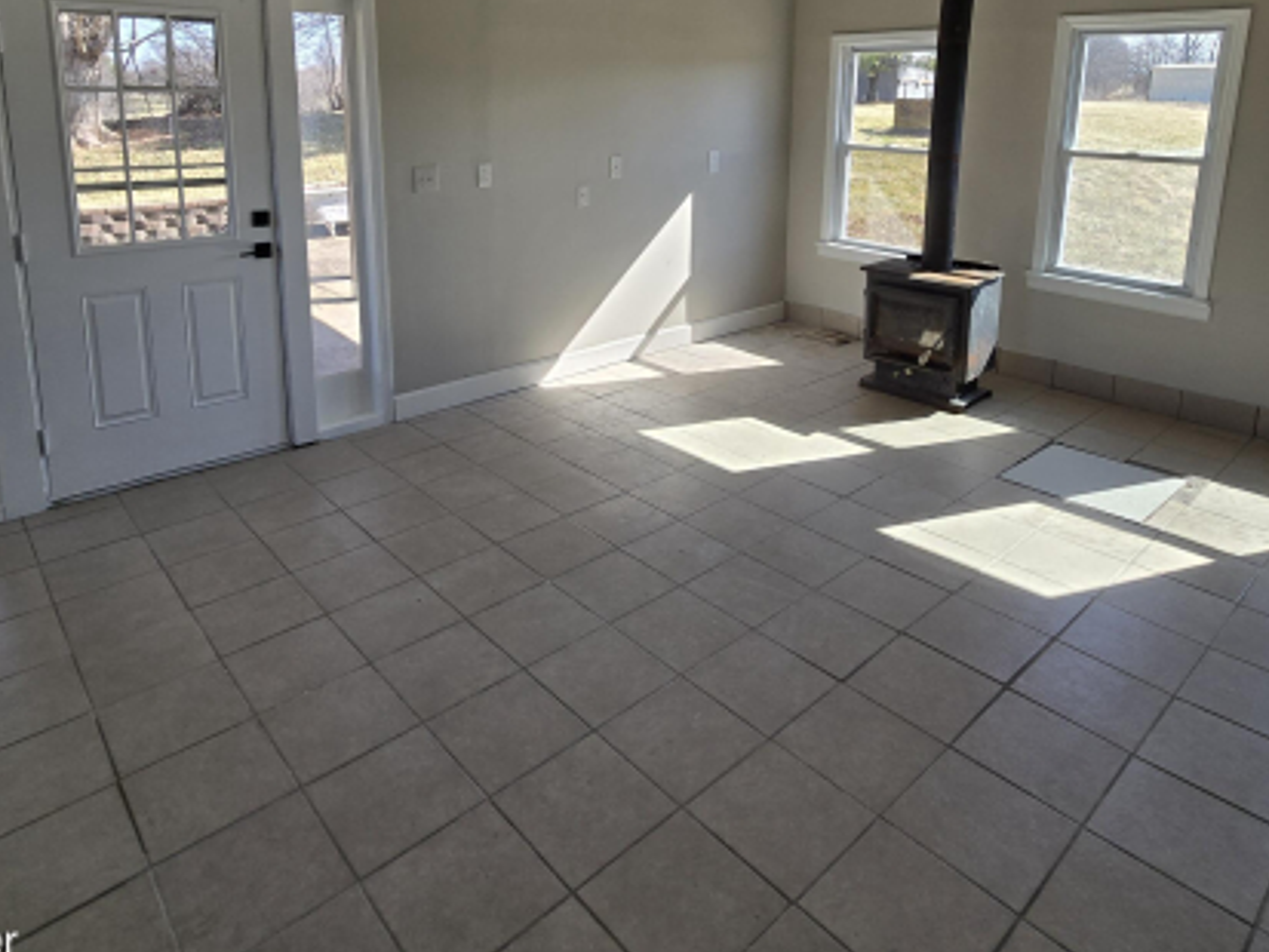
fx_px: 770
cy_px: 243
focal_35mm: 21
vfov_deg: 60.2
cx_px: 638
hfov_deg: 79.0
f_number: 2.2
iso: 50
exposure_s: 1/336
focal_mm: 2.2
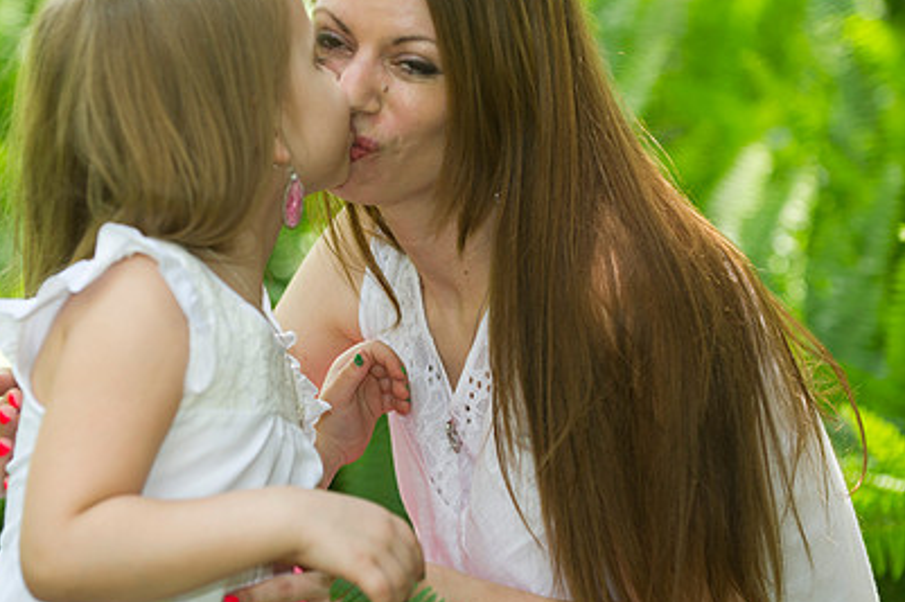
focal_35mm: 181
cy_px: 257
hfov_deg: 11.4
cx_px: 404
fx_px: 4548
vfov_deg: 7.6
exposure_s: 1/200
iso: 200
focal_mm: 125
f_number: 2.8
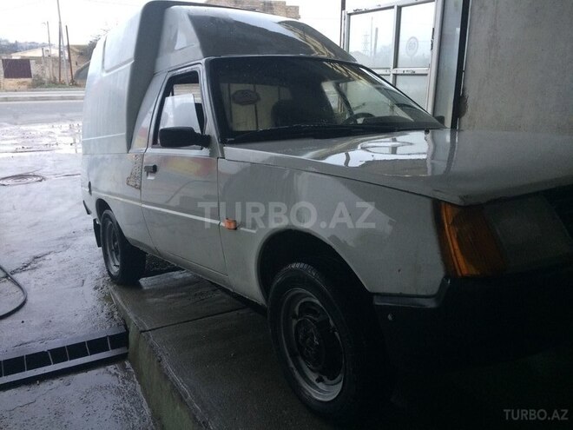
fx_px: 480
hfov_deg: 61.7
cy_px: 215
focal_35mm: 29
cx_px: 286
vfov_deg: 48.2
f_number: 2.2
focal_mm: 4.15
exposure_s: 1/33
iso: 160
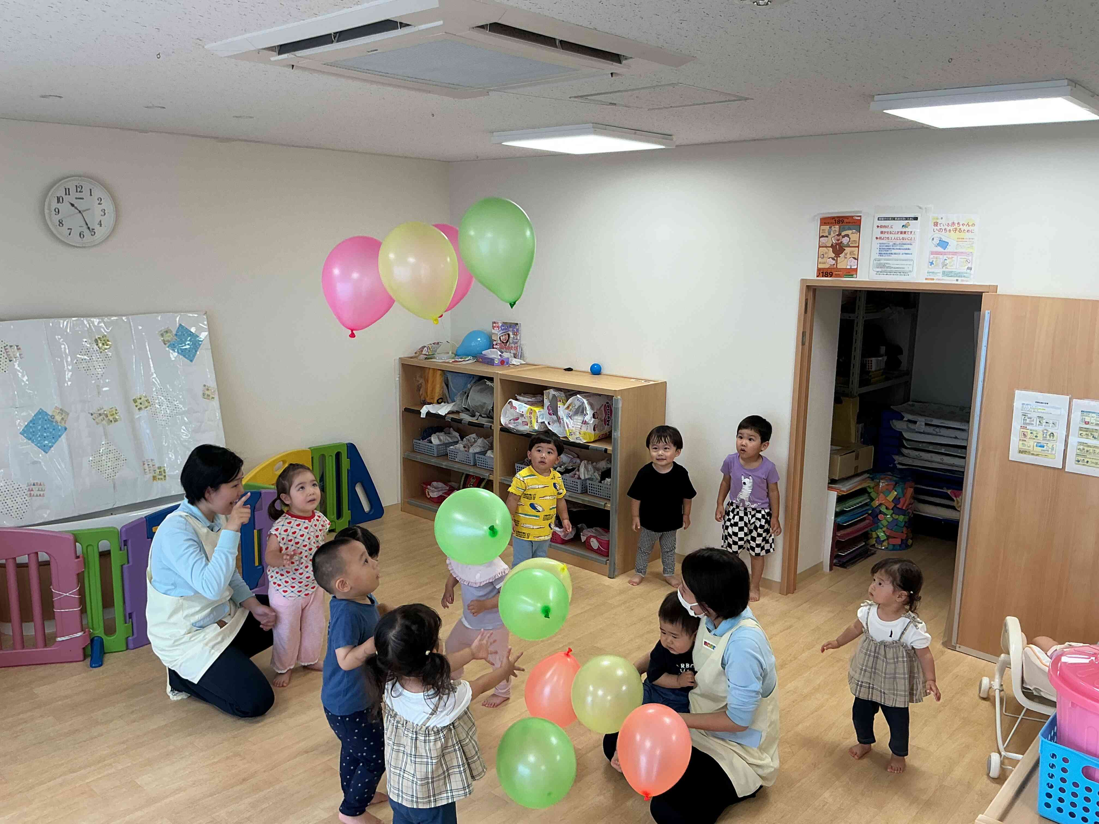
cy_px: 412
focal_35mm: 29
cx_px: 550
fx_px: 921
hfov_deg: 61.7
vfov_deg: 48.2
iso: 25
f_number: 1.8
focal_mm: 3
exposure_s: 1/120
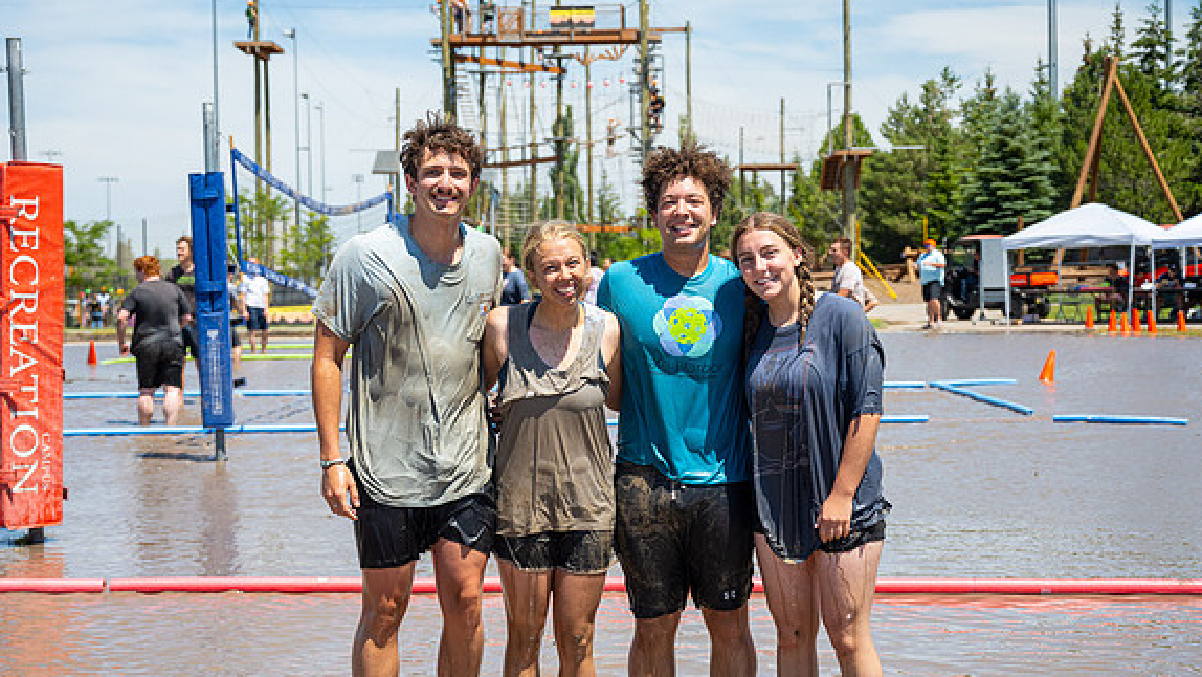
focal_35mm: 63
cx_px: 601
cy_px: 337
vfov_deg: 19.1
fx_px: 2008
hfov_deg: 33.3
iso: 250
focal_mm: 52
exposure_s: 1/2000
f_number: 4
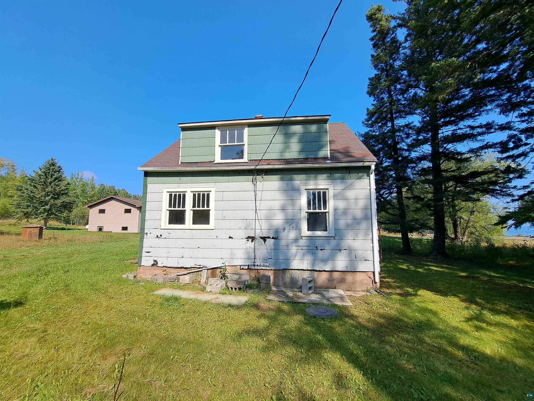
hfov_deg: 106.2
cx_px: 267
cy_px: 200
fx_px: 201
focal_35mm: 13
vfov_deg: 89.9
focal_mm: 1.74
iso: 50
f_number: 2.2
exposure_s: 1/912
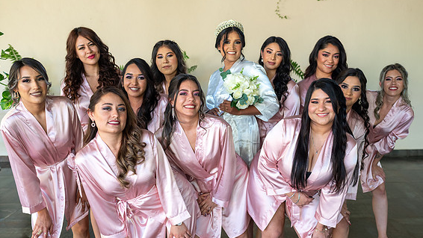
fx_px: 449
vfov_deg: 29.7
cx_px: 221
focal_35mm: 40
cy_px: 136
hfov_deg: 50.4
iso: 160
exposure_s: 1/125
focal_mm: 35
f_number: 3.5
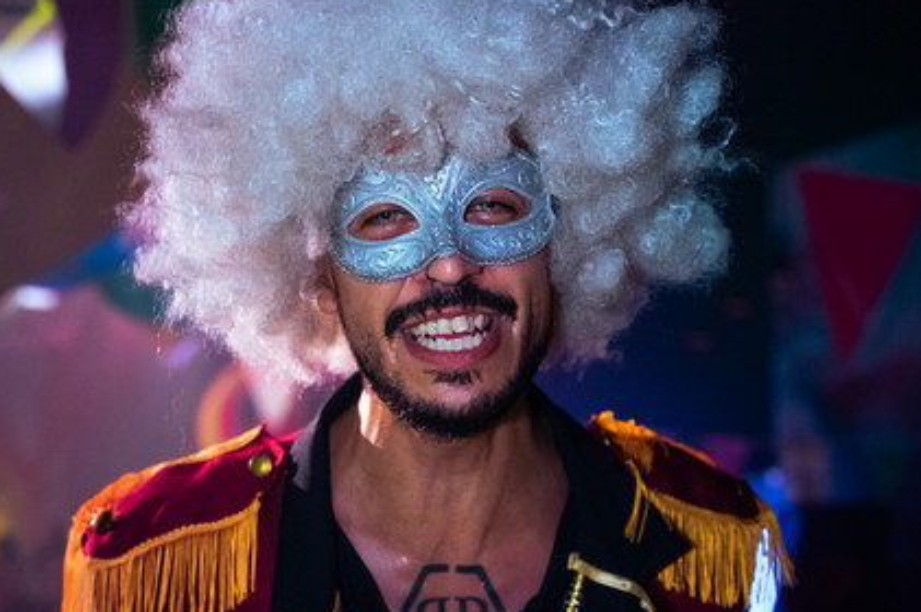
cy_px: 291
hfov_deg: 31.9
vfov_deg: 21.5
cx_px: 458
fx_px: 1610
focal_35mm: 63
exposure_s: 1/250
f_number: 2.8
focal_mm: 41.4
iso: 5000
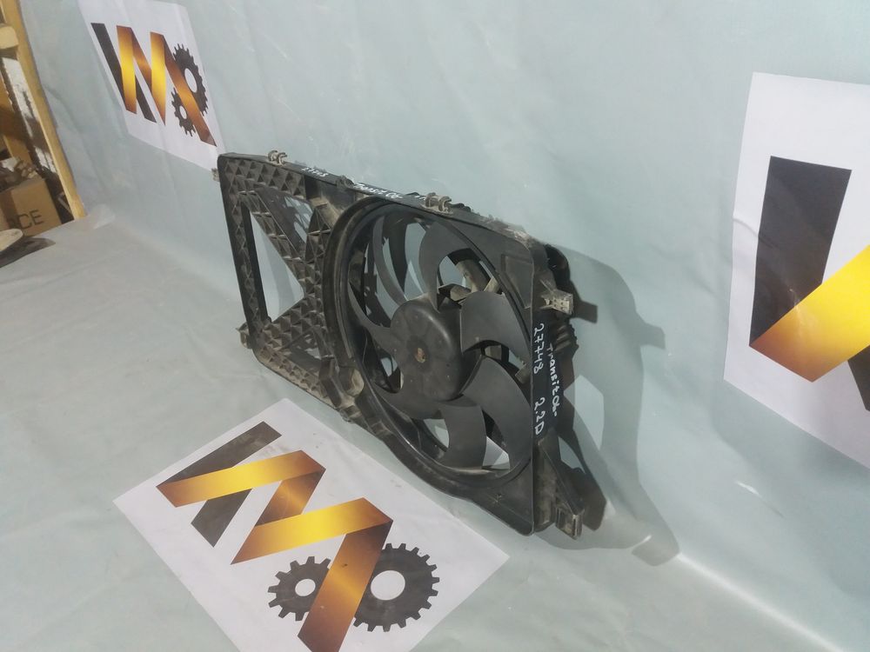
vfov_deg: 49.7
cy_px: 326
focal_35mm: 28
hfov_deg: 63.4
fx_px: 704
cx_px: 435
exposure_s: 1/17
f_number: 1.9
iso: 200
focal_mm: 3.7
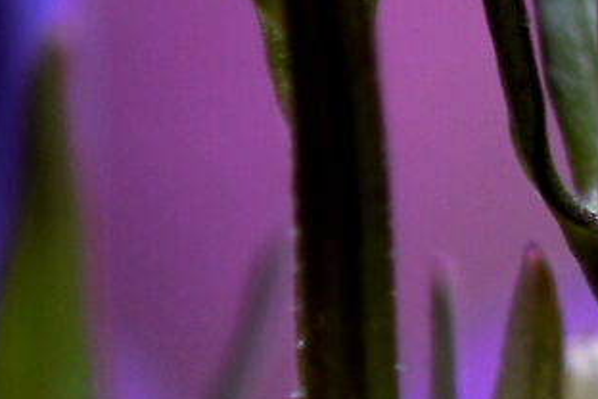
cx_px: -761
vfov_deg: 0.6
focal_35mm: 2421
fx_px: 40212
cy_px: -635
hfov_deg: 0.9
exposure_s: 1/400
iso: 160
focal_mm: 210
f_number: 6.7
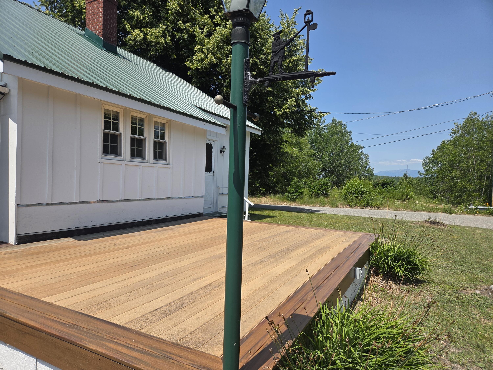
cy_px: 185
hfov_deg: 73.9
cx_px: 246
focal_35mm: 23
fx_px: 328
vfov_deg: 58.9
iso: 80
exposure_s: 1/5862
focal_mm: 5.4
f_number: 1.8
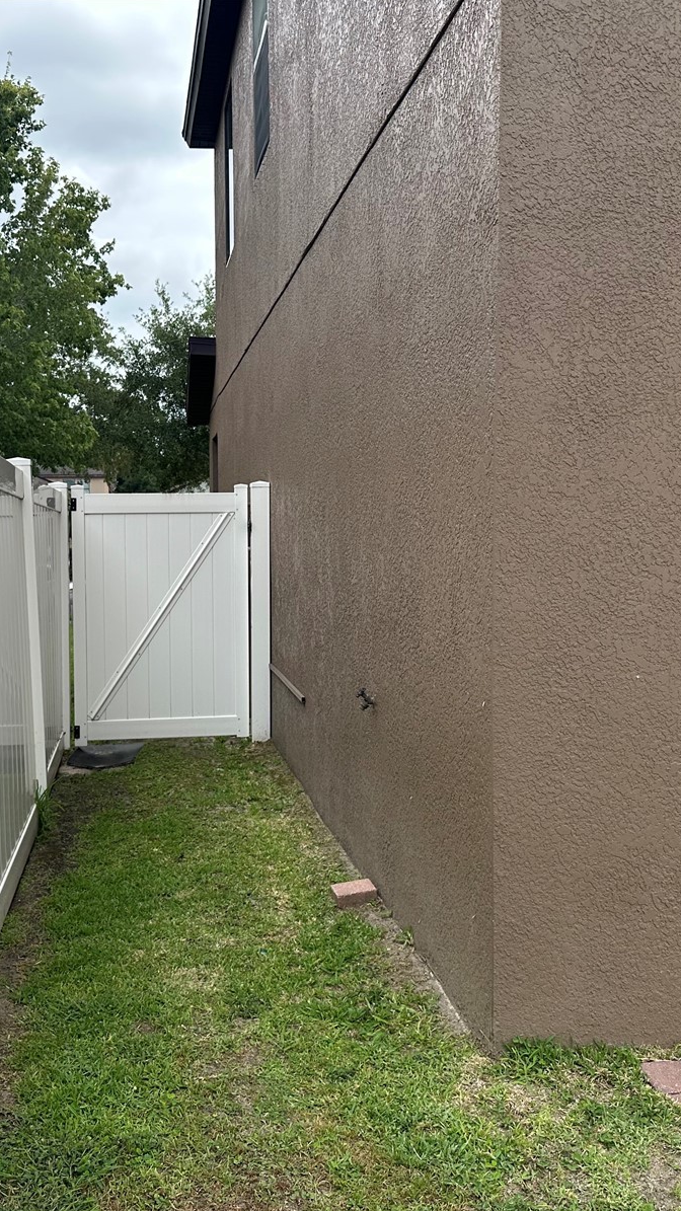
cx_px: 241
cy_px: 606
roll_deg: -0.4
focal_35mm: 35
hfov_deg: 33.5
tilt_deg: -3.5
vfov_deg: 56.6
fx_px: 1124
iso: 80
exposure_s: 1/3058
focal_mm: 6.86
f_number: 1.78
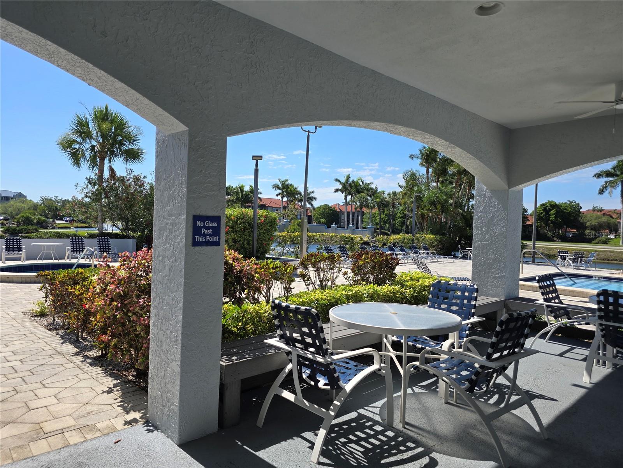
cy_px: 234
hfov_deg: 73.9
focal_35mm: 23
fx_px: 414
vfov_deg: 58.9
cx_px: 312
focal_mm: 6.3
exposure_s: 1/738
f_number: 1.7
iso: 12
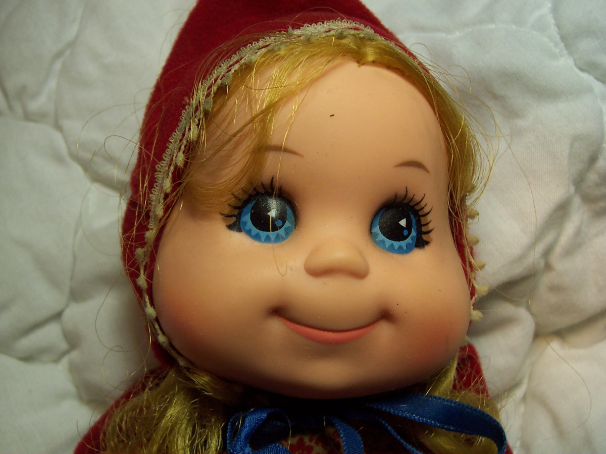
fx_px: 648
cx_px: 303
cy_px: 227
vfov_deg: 38.7
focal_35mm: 37
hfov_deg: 50.1
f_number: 2.8
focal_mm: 5.6
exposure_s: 1/90
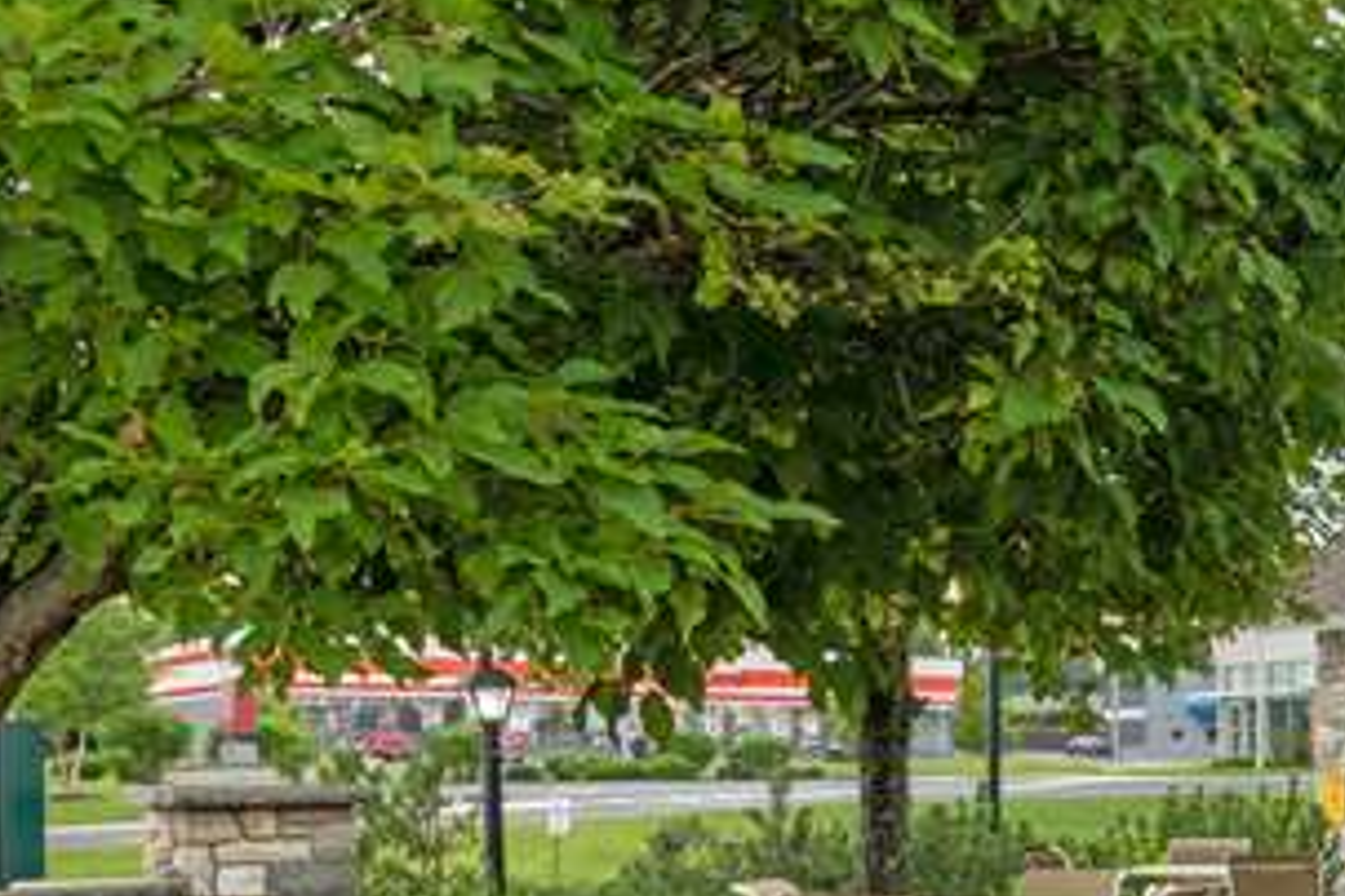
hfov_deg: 30.5
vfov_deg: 24.3
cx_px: 1662
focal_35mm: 54
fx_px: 2017
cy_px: 825
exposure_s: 1/25
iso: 100
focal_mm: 16
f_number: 9
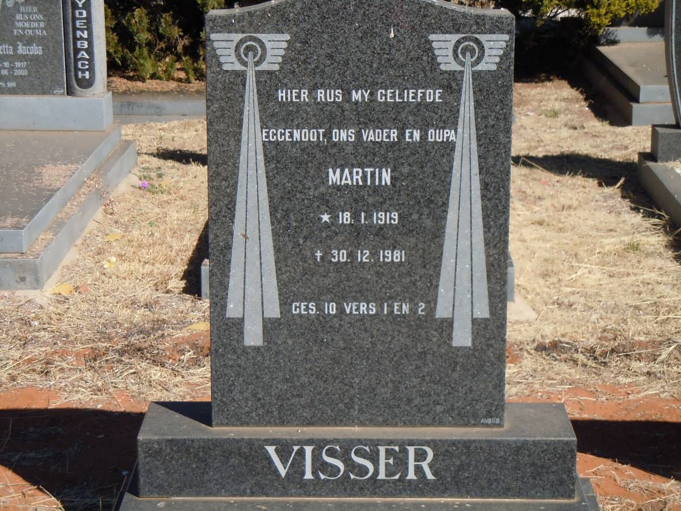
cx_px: 340
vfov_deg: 16.6
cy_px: 256
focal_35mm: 89
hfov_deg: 22.0
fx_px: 1751
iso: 200
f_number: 8.8
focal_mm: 16
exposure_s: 1/250
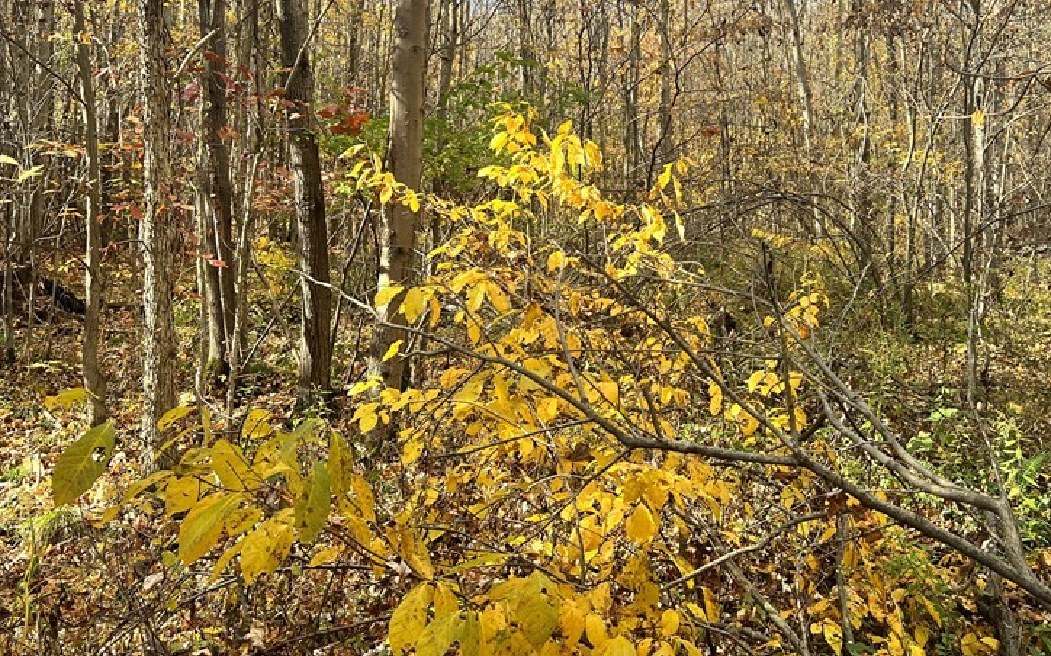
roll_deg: -1.9
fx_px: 1117
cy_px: 138
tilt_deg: +2.6
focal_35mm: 39
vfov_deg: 31.9
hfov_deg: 50.2
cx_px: 604
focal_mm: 5.7
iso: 50
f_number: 1.5
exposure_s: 1/909
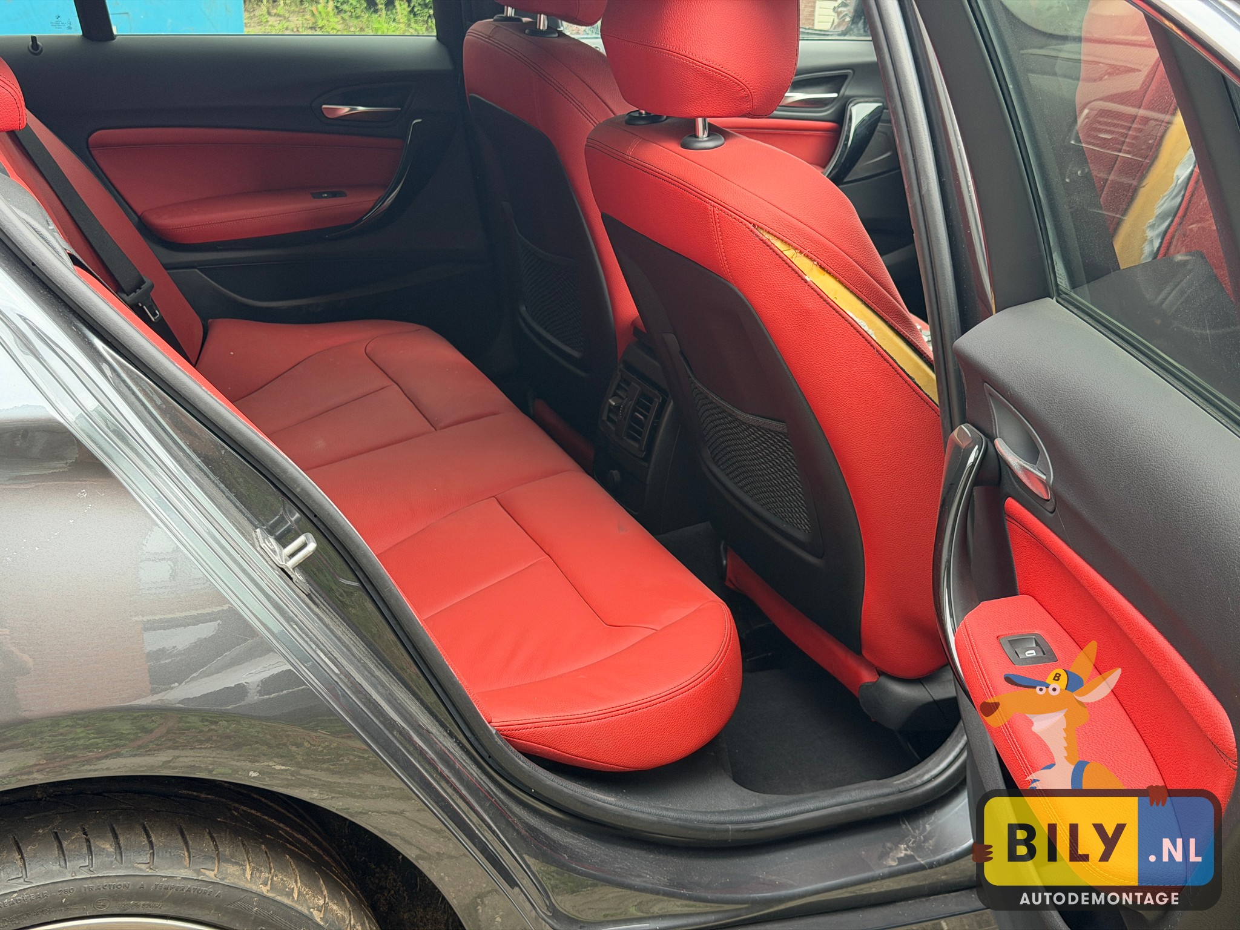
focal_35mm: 48
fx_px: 1719
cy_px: 465
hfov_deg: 39.7
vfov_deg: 30.3
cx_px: 620
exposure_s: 1/121
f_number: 1.78
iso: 100
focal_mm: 6.76
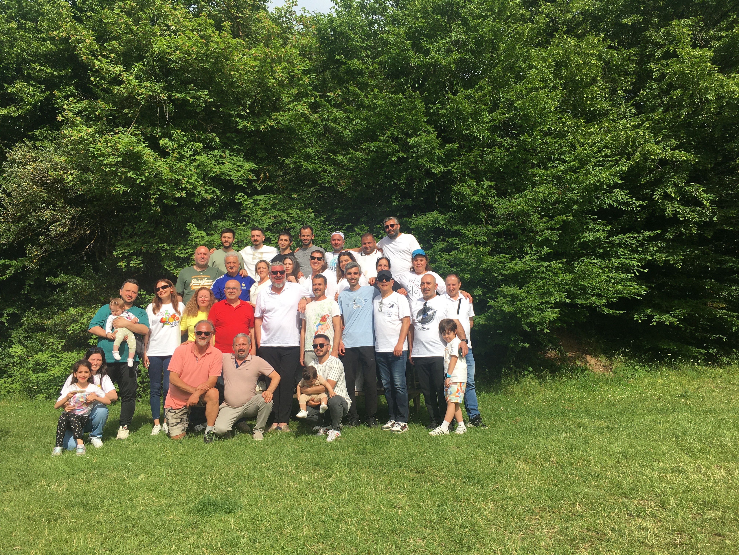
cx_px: 370
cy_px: 278
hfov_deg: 61.7
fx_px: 619
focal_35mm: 29
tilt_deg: +10.8
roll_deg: -0.9
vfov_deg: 48.2
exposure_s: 1/1570
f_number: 2.2
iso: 25
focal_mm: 4.15
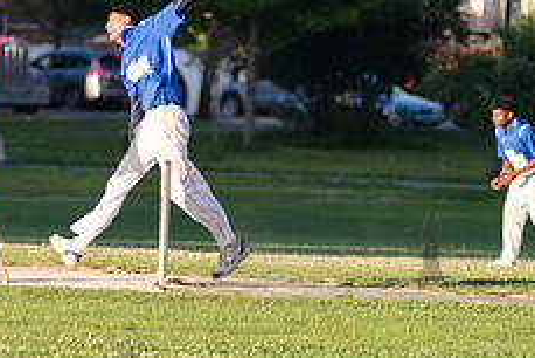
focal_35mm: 393
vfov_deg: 3.5
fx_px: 5844
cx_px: 128
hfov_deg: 5.2
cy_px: 135
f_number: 2.8
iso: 400
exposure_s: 1/2500
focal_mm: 155
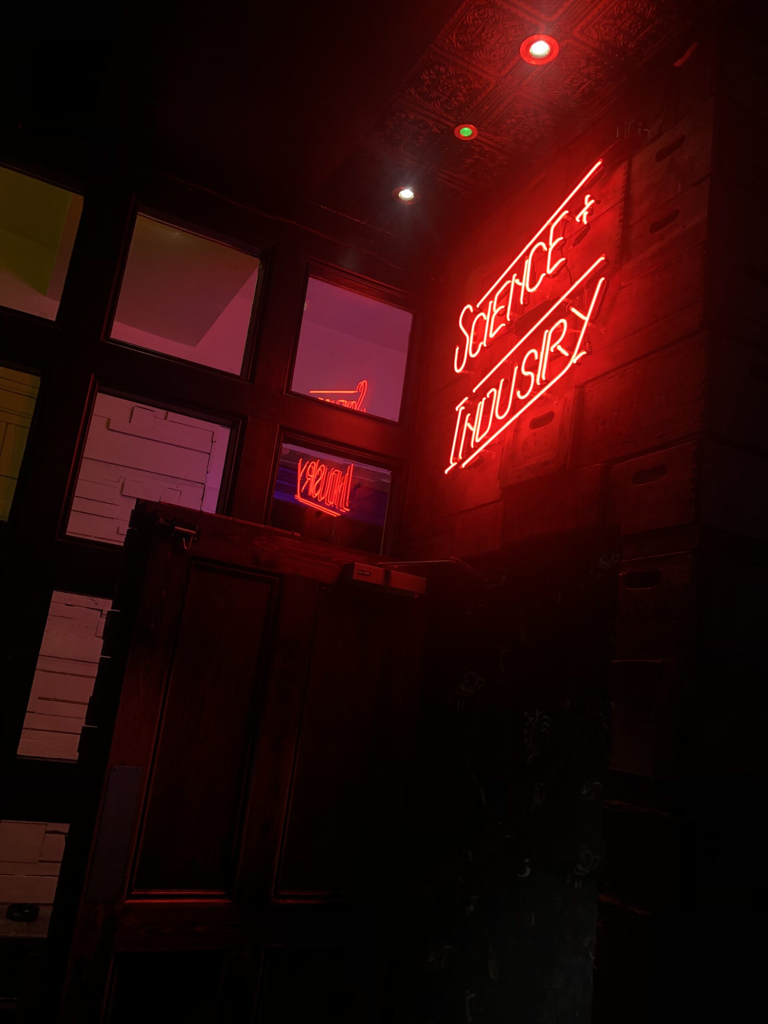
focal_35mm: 28
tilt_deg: +12.9
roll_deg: -7.3
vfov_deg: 63.4
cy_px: 512
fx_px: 828
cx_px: 384
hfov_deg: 49.7
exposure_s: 1/50
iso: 100
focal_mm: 3.99
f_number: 1.8
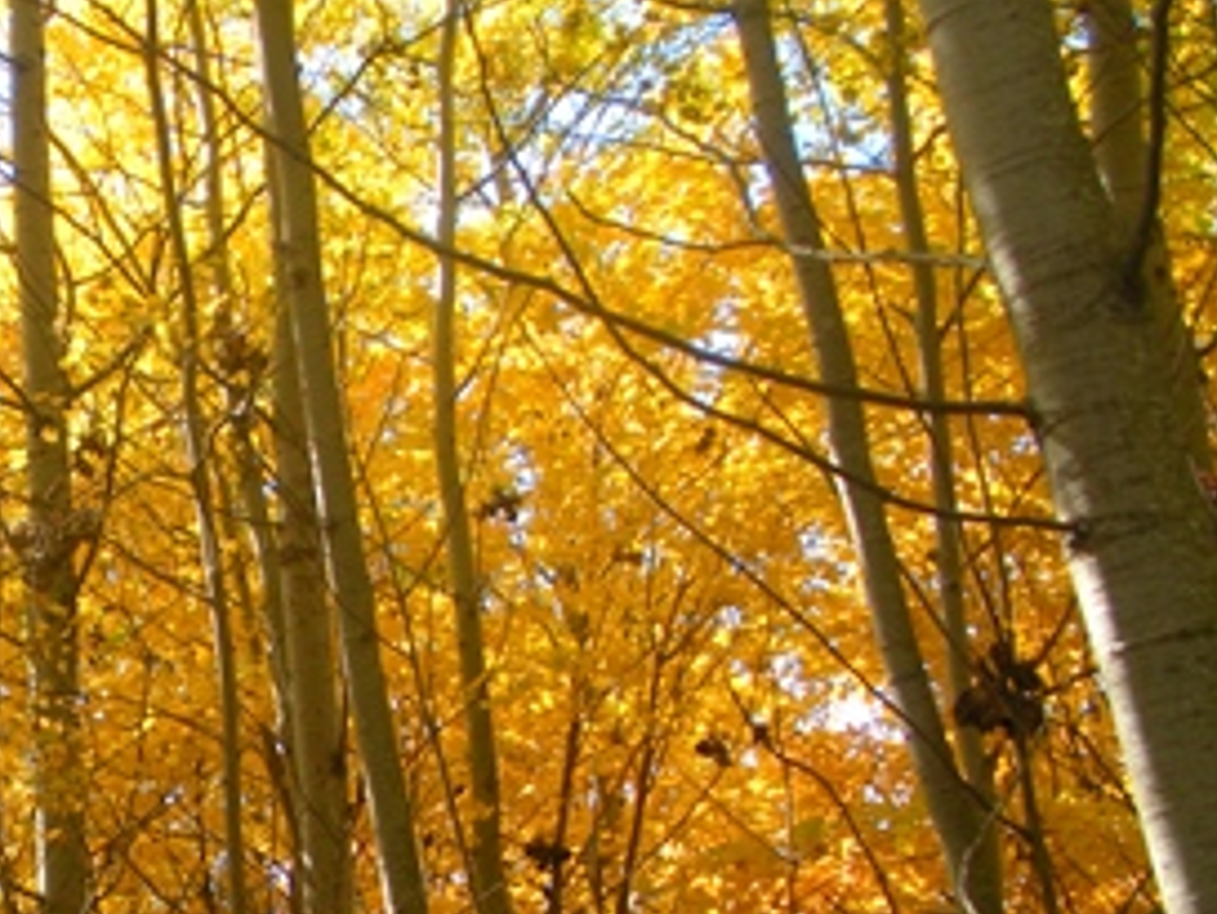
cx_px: -116
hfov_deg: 23.2
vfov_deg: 18.4
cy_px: 789
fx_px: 2779
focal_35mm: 79
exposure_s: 1/157
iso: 64
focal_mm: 6.3
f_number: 3.5
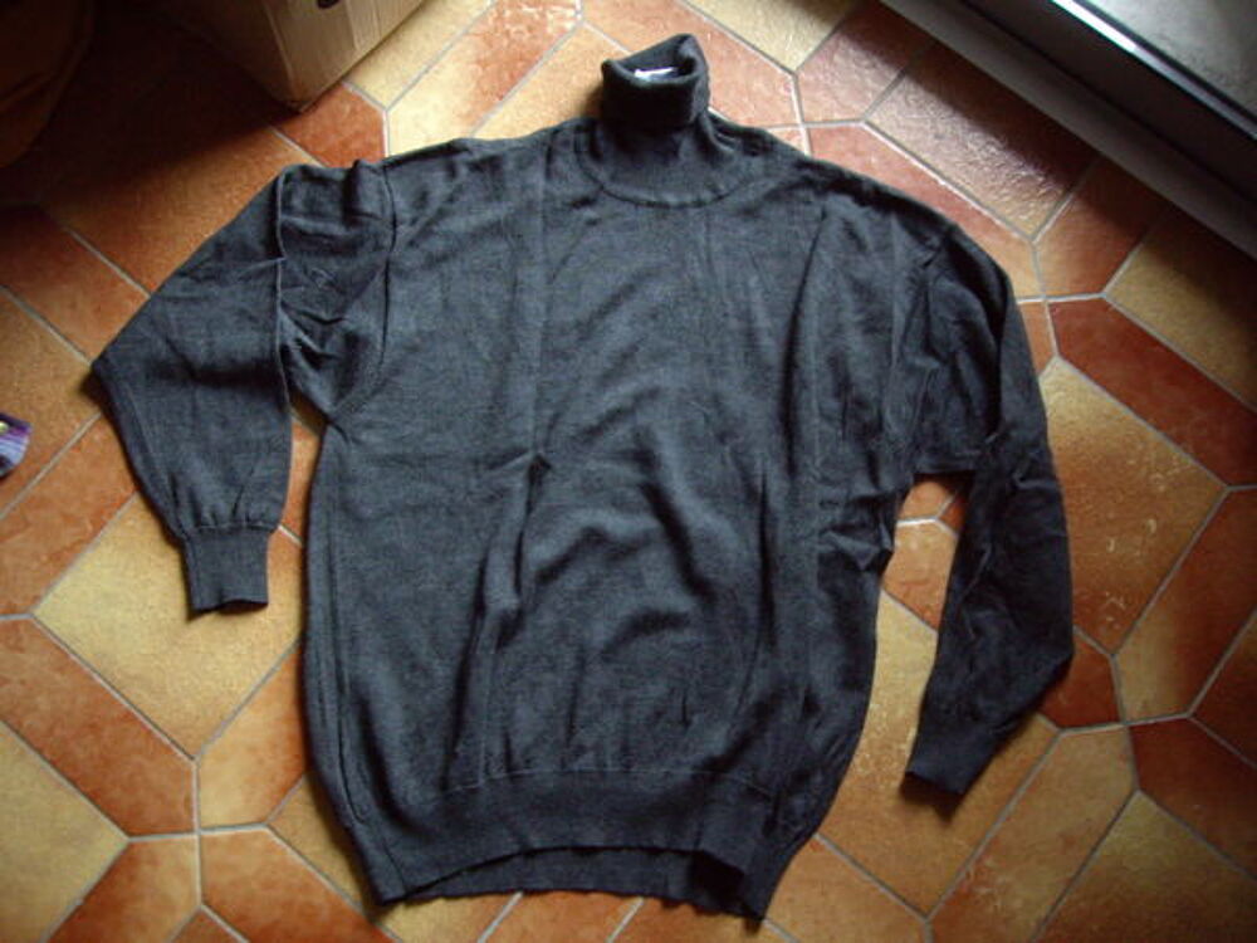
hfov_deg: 49.0
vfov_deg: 37.7
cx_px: 628
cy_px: 472
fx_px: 1380
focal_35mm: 38
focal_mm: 6.2
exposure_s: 1/13
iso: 200
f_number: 2.7
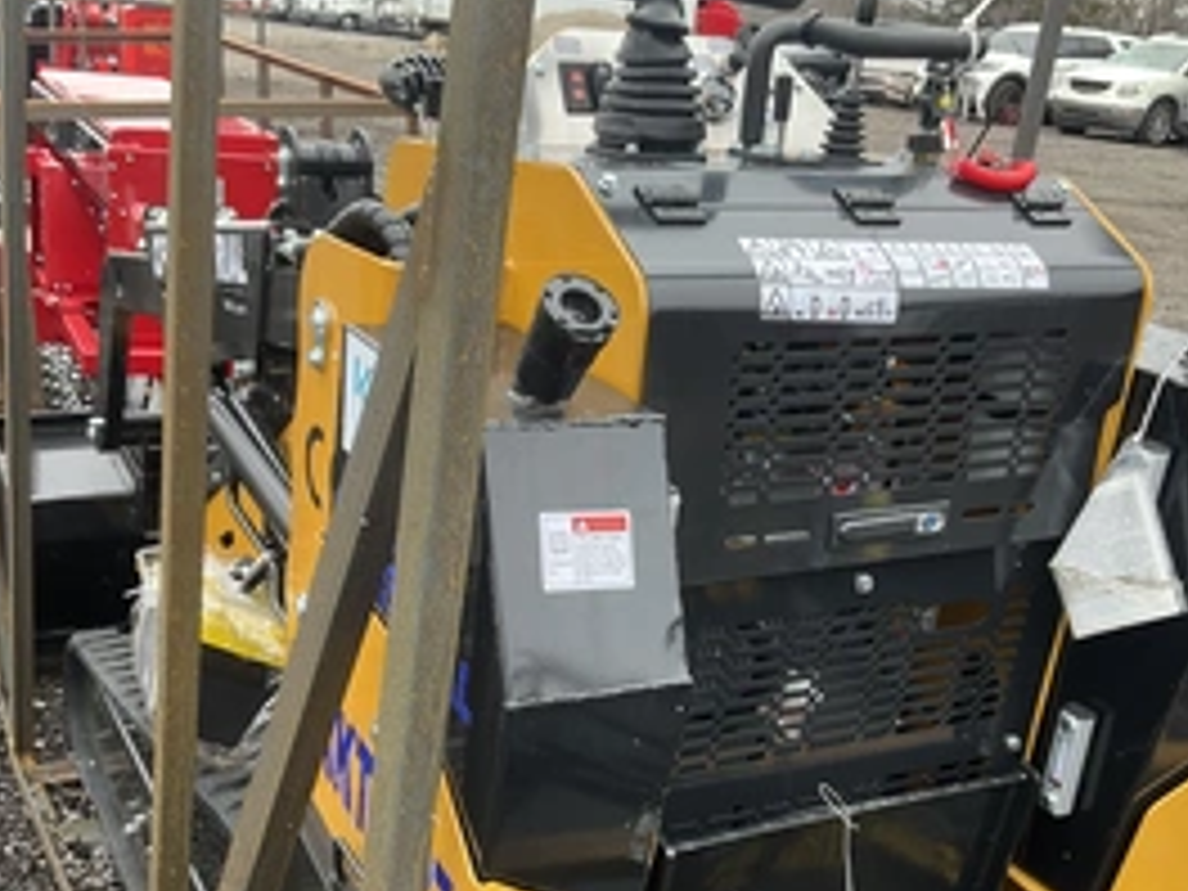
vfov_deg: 32.4
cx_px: 558
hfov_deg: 42.9
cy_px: 639
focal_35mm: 44
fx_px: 1510
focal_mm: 3
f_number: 1.8
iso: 20
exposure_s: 1/122
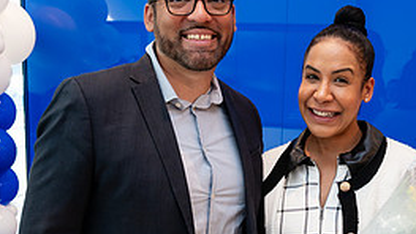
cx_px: 251
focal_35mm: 56
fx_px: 618
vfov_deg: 21.2
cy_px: 188
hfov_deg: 37.1
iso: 400
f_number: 4
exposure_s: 1/200
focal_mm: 24
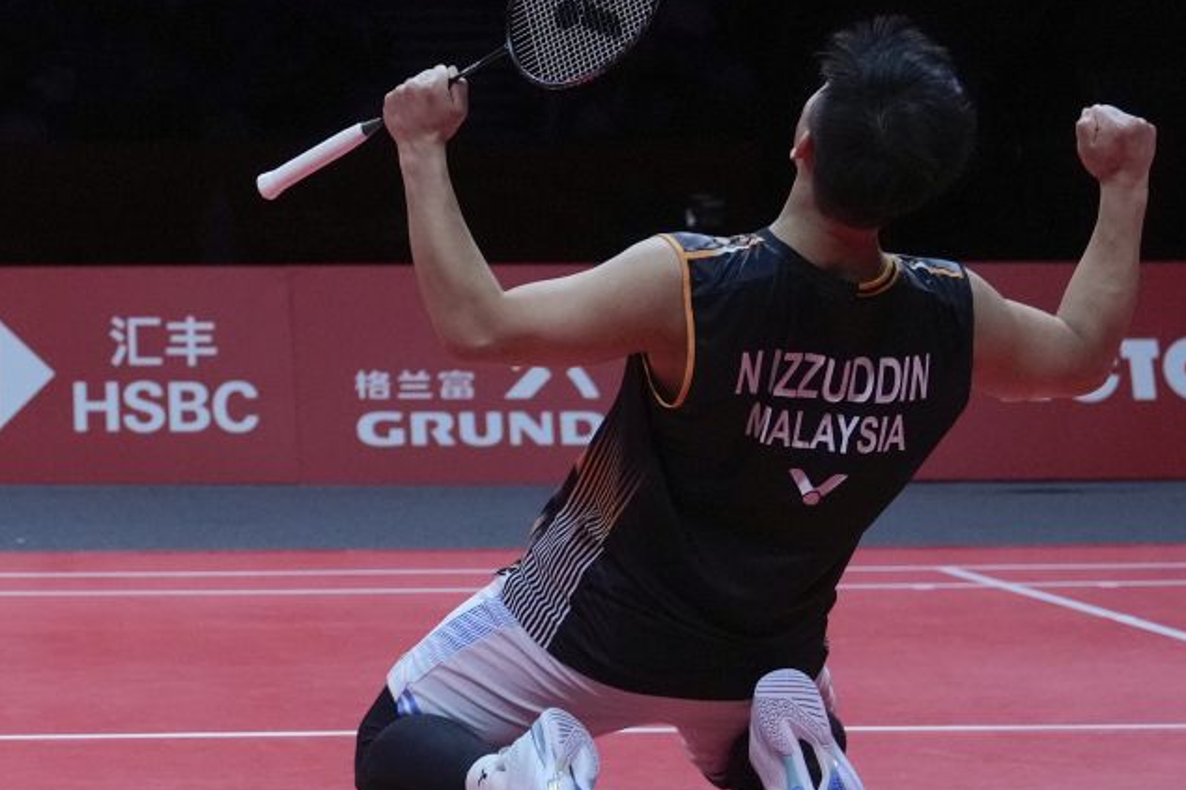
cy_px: 303
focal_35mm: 82
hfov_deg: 24.2
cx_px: 168
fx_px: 2701
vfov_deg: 16.6
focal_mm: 42
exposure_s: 1/2500
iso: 3200
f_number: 3.5
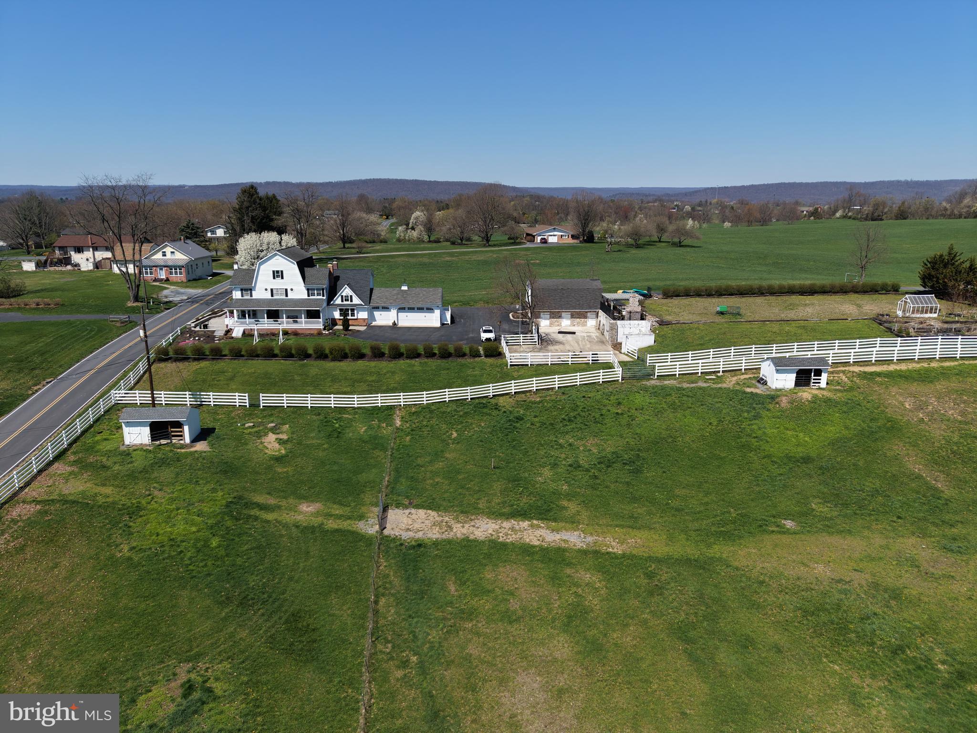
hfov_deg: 71.6
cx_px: 488
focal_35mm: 24
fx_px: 677
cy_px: 366
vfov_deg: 56.8
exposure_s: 1/5000
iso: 140
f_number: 1.8
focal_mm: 8.67
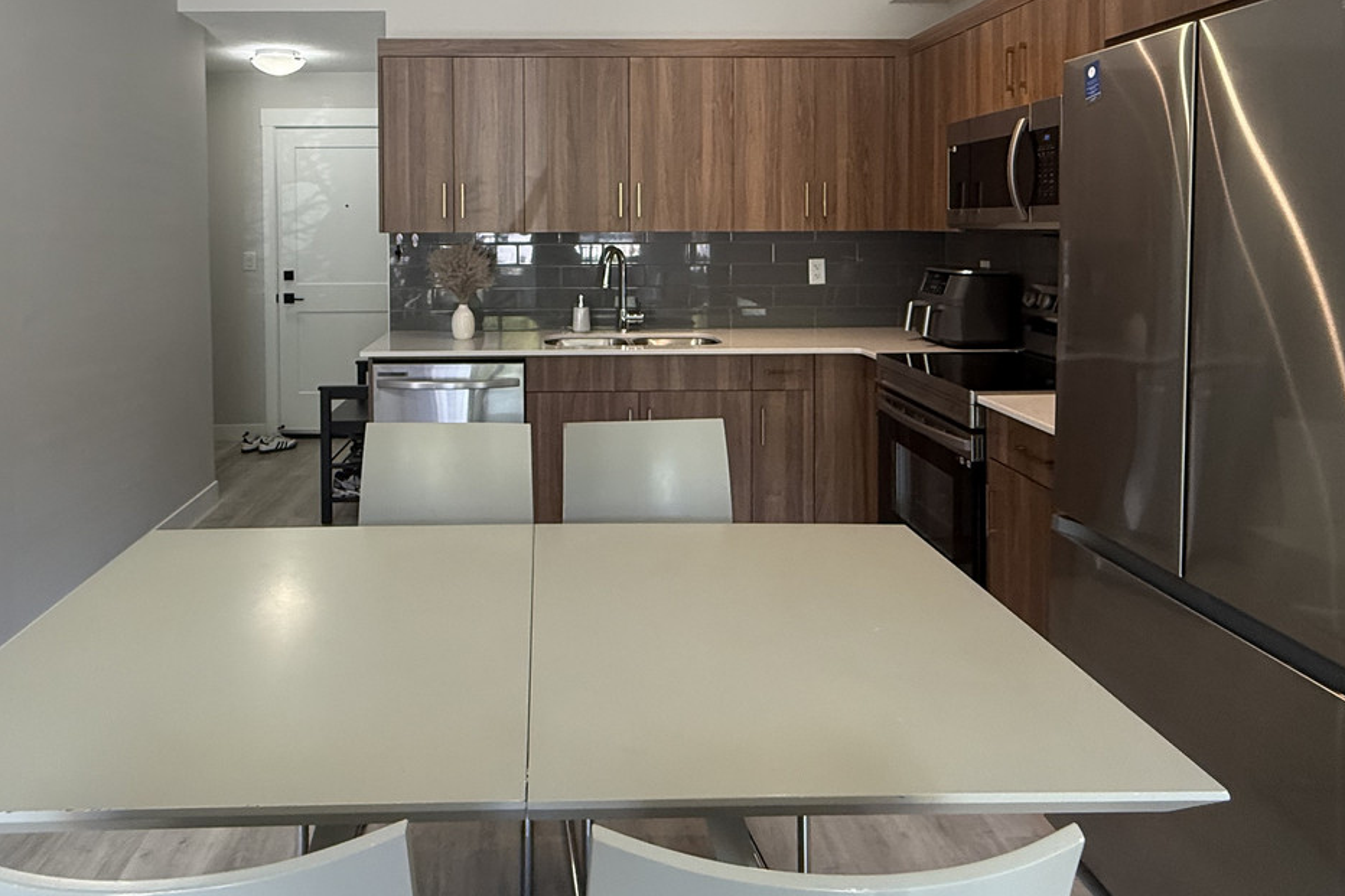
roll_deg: -0.1
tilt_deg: -0.9
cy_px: 238
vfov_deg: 51.2
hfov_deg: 73.3
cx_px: 576
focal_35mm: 24
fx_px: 896
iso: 320
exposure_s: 1/120
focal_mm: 2.22
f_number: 2.2
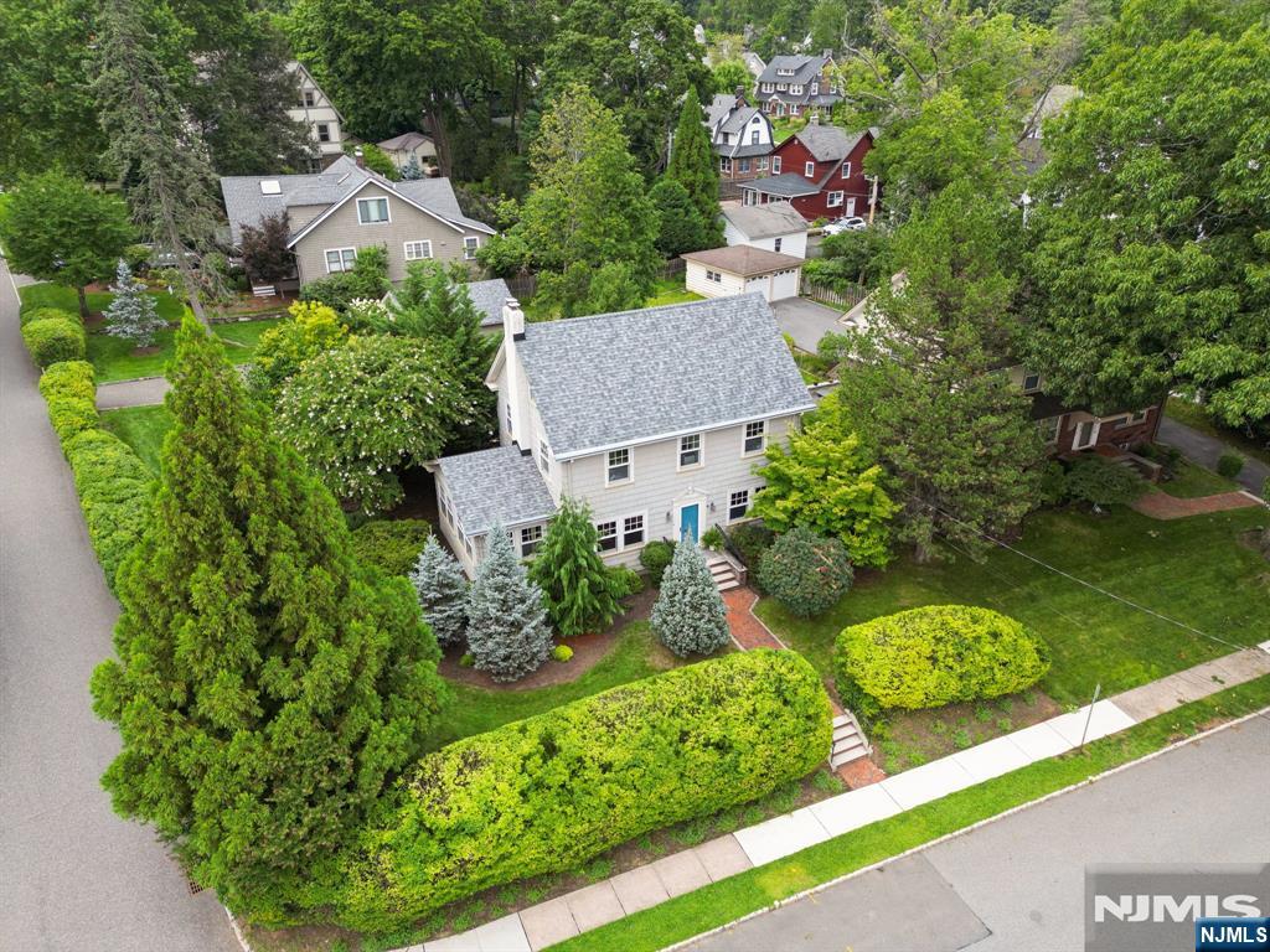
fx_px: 881
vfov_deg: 56.8
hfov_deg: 71.6
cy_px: 476
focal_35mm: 24
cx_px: 635
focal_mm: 6.7
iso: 110
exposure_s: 1/730
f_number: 1.7
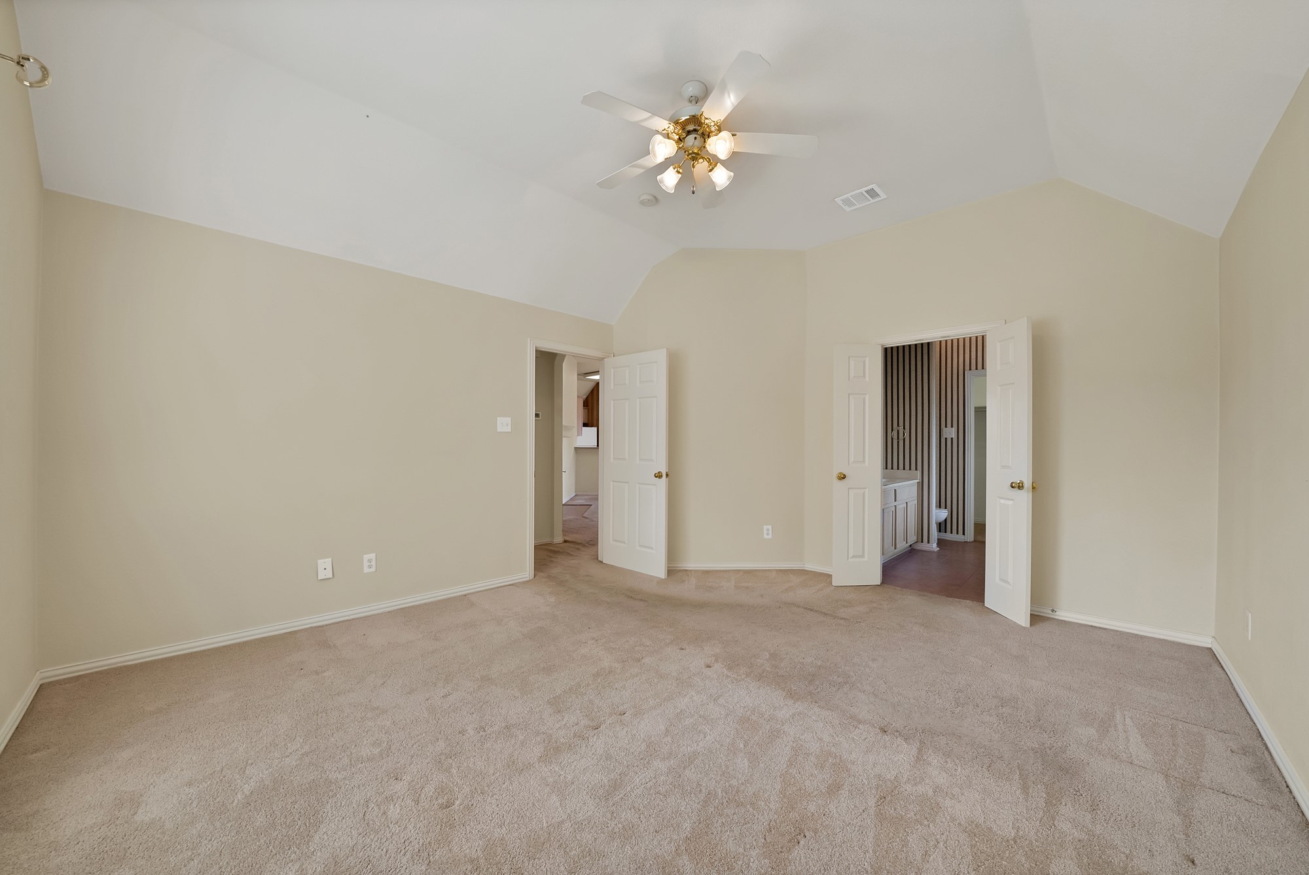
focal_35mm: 12
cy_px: 438
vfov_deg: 90.1
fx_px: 437
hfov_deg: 112.6
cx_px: 654
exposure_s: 1/20
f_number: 9
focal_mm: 12
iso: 640
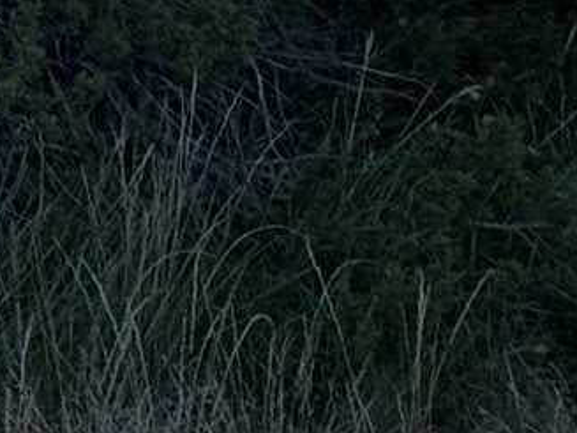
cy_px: -285
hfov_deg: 6.3
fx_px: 5015
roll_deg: +0.5
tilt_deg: -1.2
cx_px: 1260
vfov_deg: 4.9
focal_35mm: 301
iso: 64
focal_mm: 6.76
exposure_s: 1/121
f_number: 1.78
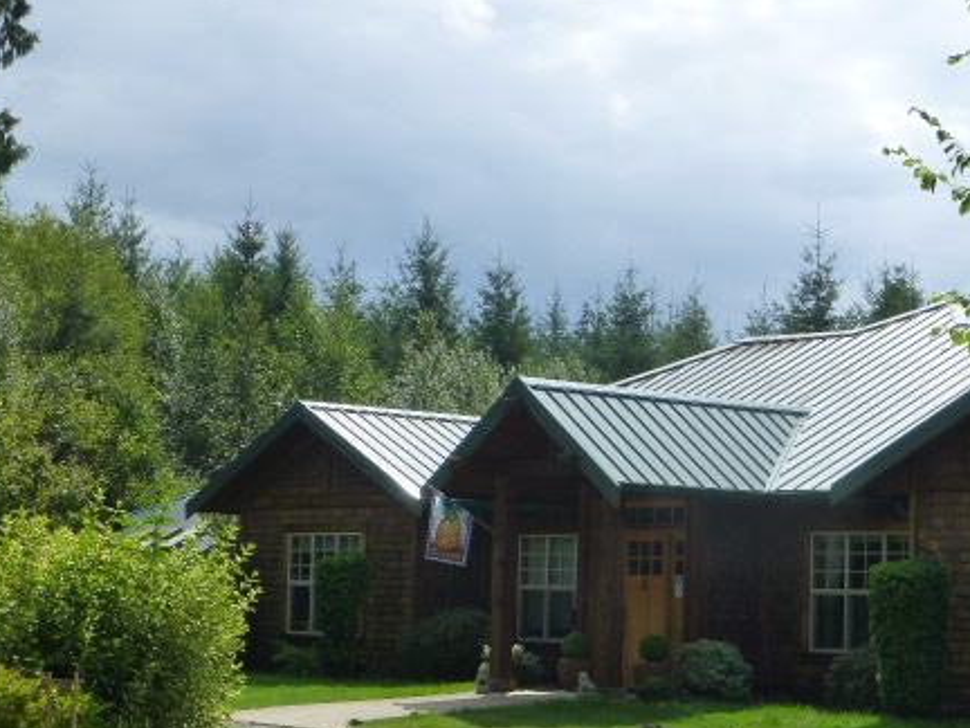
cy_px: 454
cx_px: 689
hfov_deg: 22.6
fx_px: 2410
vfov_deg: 17.1
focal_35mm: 86
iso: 160
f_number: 4.7
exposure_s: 1/640
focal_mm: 10.3
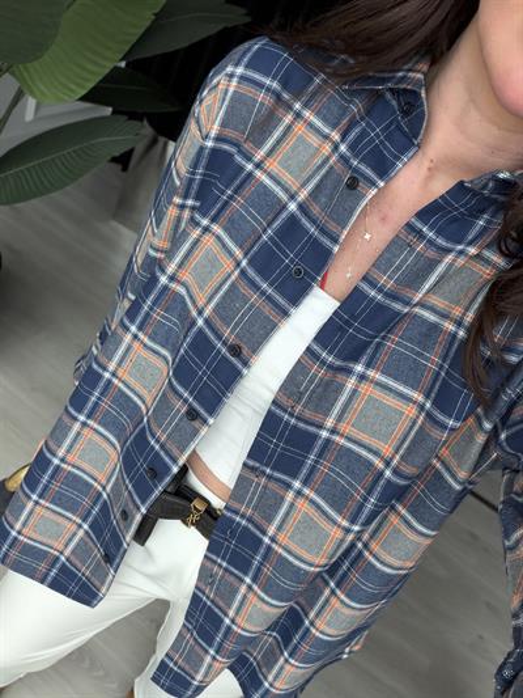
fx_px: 604
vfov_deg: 60.0
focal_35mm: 30
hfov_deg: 46.8
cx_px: 262
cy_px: 349
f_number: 1.9
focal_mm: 2.71
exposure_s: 1/121
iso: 64
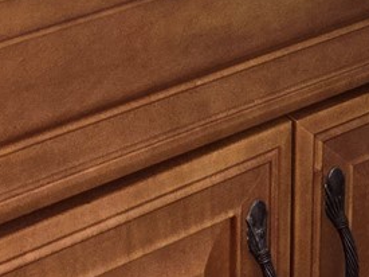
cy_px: -395
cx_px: 126
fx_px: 1428
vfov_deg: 9.7
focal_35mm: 134
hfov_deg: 14.7
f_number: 1.8
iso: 64
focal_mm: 5.4
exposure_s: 1/60
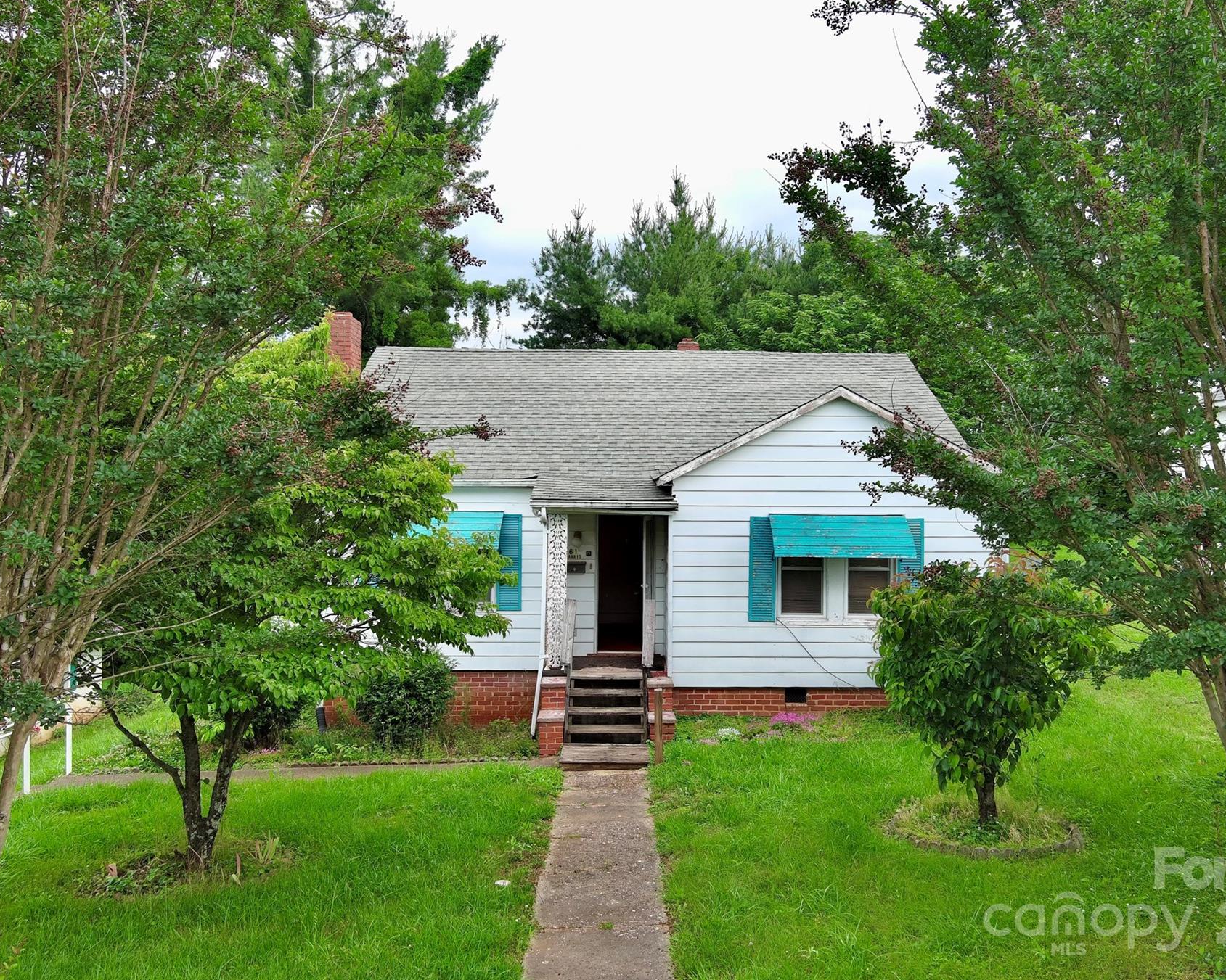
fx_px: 1197
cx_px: 650
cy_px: 489
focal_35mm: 33
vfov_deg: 44.5
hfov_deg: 54.2
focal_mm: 10.57
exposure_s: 1/422
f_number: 2.8
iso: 100
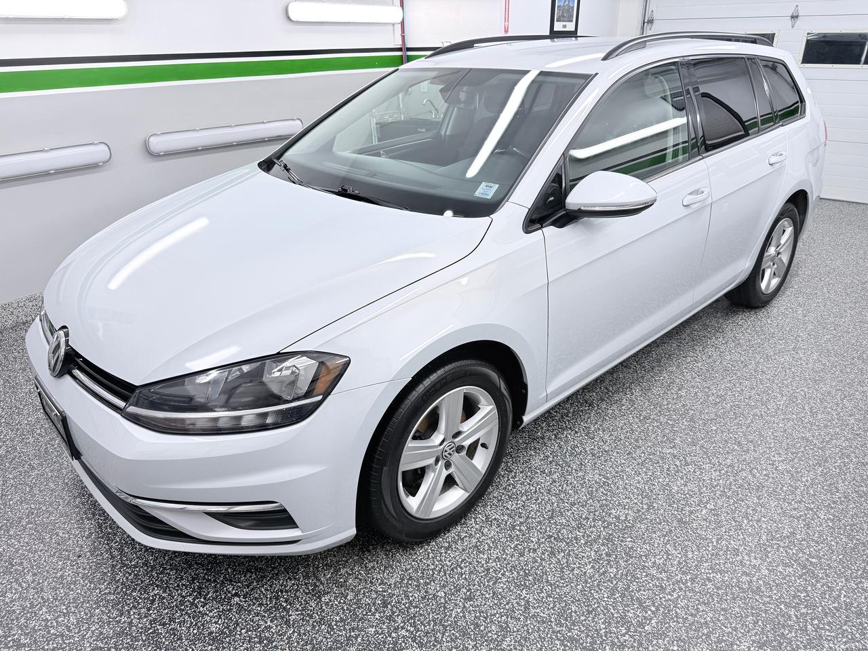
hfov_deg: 71.6
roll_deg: +1.2
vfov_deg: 56.8
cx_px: 434
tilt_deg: -24.8
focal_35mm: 24
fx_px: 602
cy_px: 326
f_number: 1.78
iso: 80
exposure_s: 1/146
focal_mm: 6.76
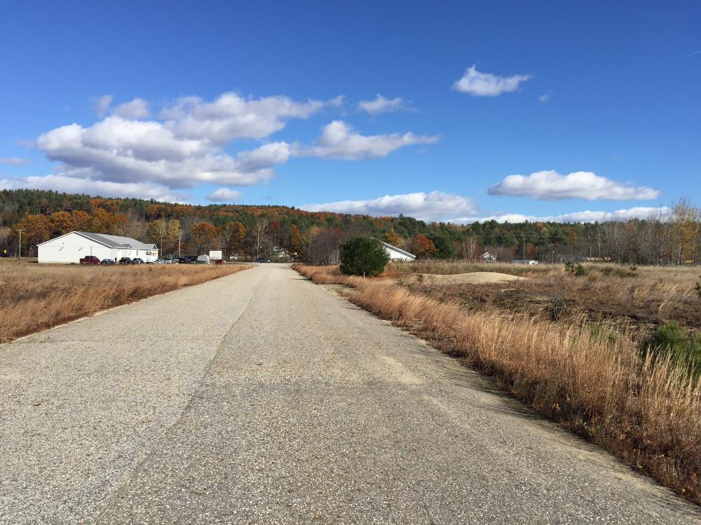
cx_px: 350
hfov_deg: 61.7
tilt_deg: +0.1
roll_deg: -1.4
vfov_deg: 48.2
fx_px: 587
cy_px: 262
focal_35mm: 29
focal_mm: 4.15
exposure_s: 1/2326
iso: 32
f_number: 2.2
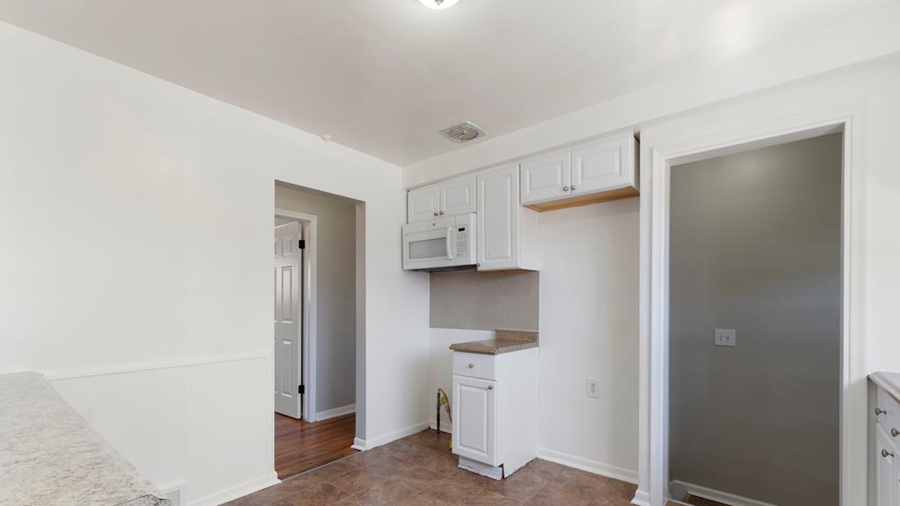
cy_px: 281
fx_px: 382
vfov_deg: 66.9
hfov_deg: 99.4
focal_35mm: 16
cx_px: 446
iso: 100
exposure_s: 1/4
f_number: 8
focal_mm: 10
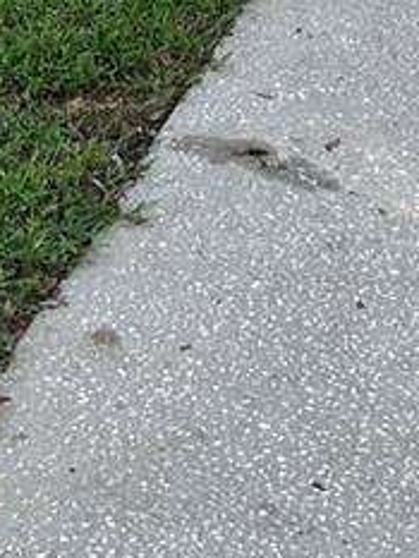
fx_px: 2161
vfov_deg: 12.7
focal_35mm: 134
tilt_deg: -3.7
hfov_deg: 11.0
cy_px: -594
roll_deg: -0.6
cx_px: -17
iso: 50
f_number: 1.5
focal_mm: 5.7
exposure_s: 1/1029
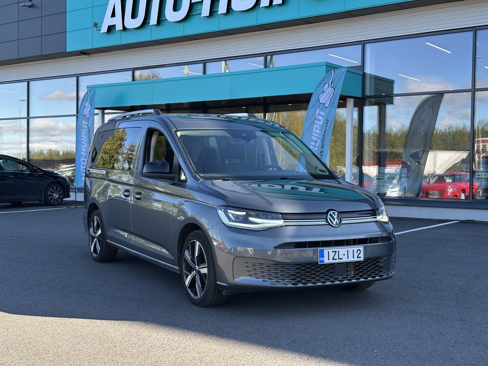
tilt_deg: -0.5
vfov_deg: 30.3
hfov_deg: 39.7
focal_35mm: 48
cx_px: 244
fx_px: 677
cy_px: 183
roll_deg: -0.3
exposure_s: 1/435
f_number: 1.78
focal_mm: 6.86
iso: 64
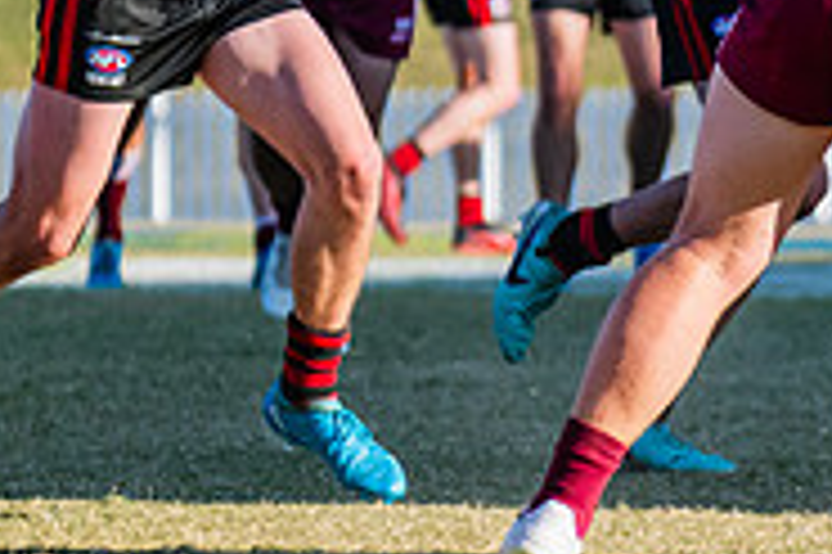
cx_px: 1625
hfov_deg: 2.2
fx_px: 21381
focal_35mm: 926
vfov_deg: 1.5
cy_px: 38
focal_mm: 220
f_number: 7.1
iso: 800
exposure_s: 1/1600
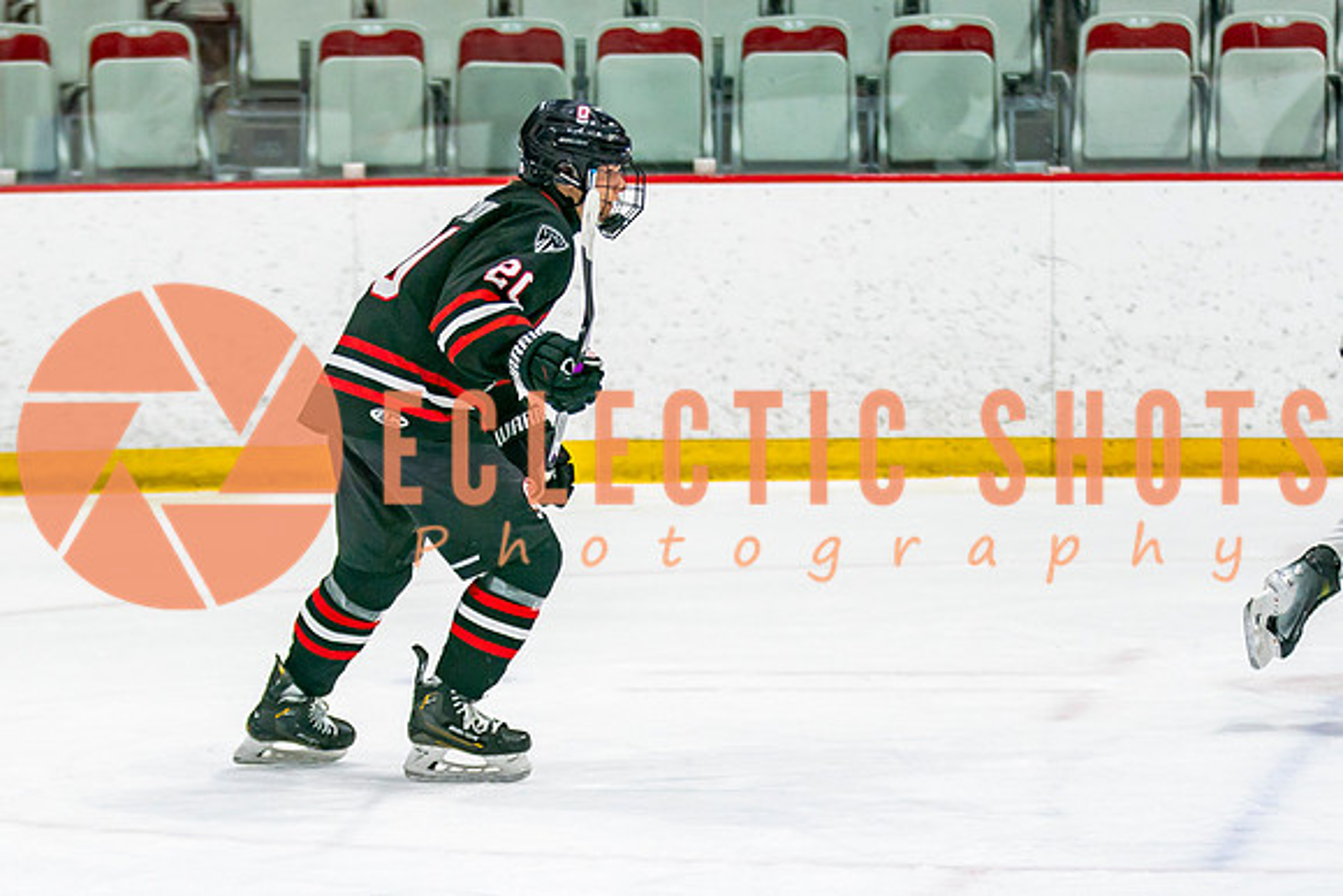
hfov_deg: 9.0
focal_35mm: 227
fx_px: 8481
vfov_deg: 6.0
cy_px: 490
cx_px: 437
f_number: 2.8
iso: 500
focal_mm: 105
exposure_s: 1/640
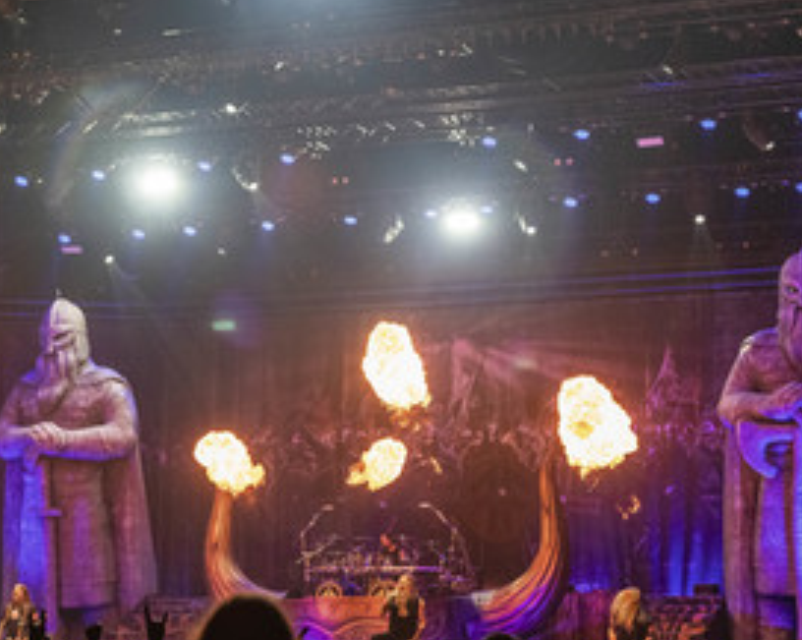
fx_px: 1921
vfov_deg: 18.9
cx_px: 361
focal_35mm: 81
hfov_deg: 23.6
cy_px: 372
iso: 2500
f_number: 3.2
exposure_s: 1/400
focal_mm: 52
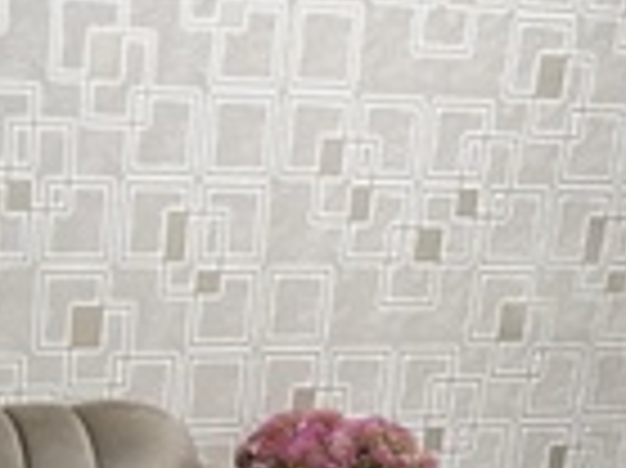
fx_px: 1427
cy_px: 758
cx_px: -146
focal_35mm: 79
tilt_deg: -19.3
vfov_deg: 16.5
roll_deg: -0.3
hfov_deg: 22.6
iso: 500
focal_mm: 6.76
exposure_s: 1/60
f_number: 1.78
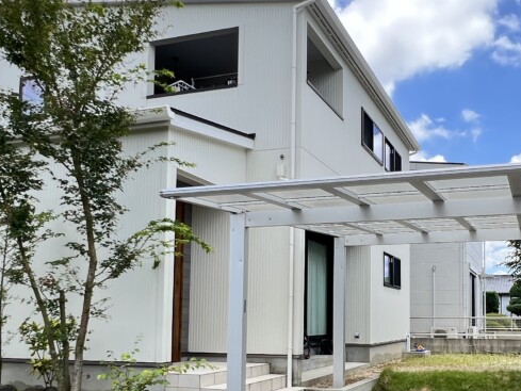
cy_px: 281
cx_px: 367
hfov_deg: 52.4
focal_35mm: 34
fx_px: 512
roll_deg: +0.0
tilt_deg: +4.2
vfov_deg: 40.9
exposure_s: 1/389
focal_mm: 1.57
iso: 32
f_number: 1.8
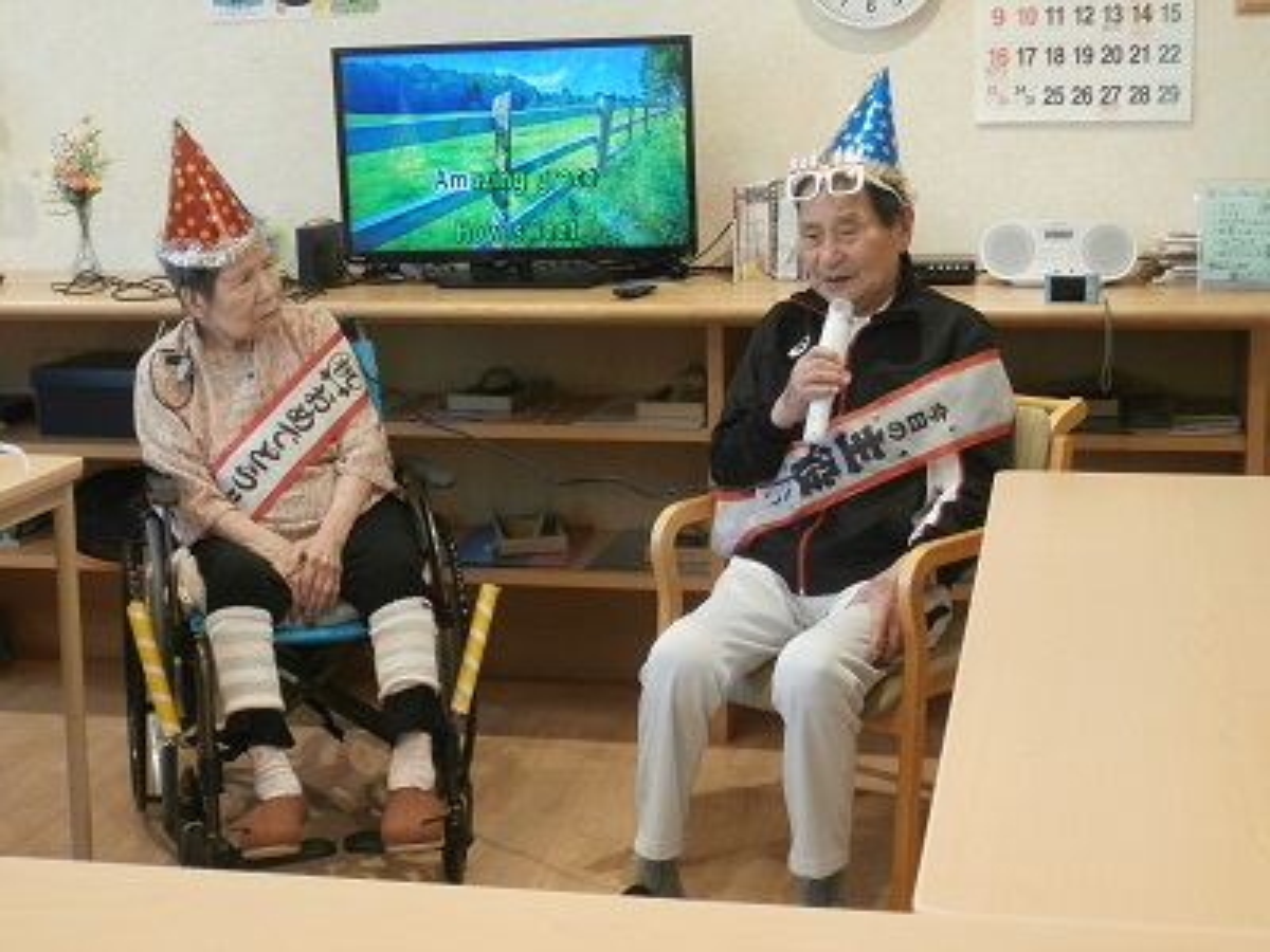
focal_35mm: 57
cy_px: 476
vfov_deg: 25.7
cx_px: 635
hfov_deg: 33.8
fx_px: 2091
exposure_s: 1/20
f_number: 4.5
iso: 400
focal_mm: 10.11
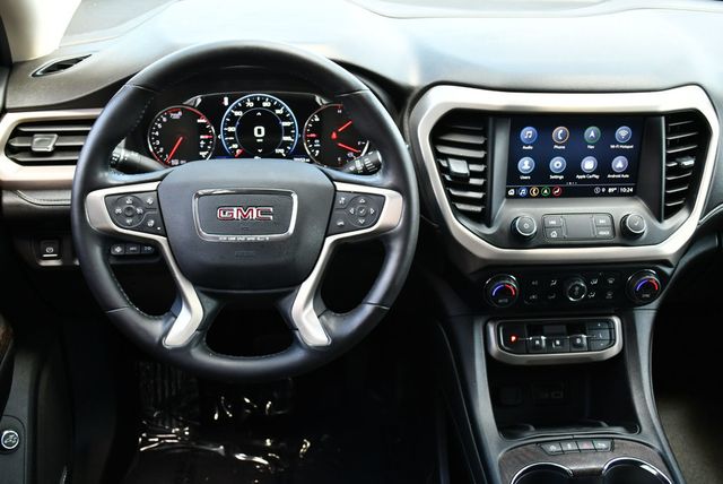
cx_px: 362
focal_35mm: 40
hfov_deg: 48.4
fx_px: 804
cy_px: 242
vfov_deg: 33.5
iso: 720
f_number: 3.8
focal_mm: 20
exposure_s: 1/250
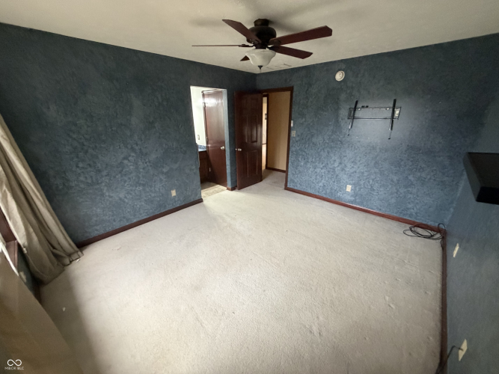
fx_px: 202
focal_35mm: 14
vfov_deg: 85.7
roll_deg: +0.0
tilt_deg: -22.0
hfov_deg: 102.1
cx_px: 250
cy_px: 187
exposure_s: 1/60
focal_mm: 2.22
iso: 500
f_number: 2.2
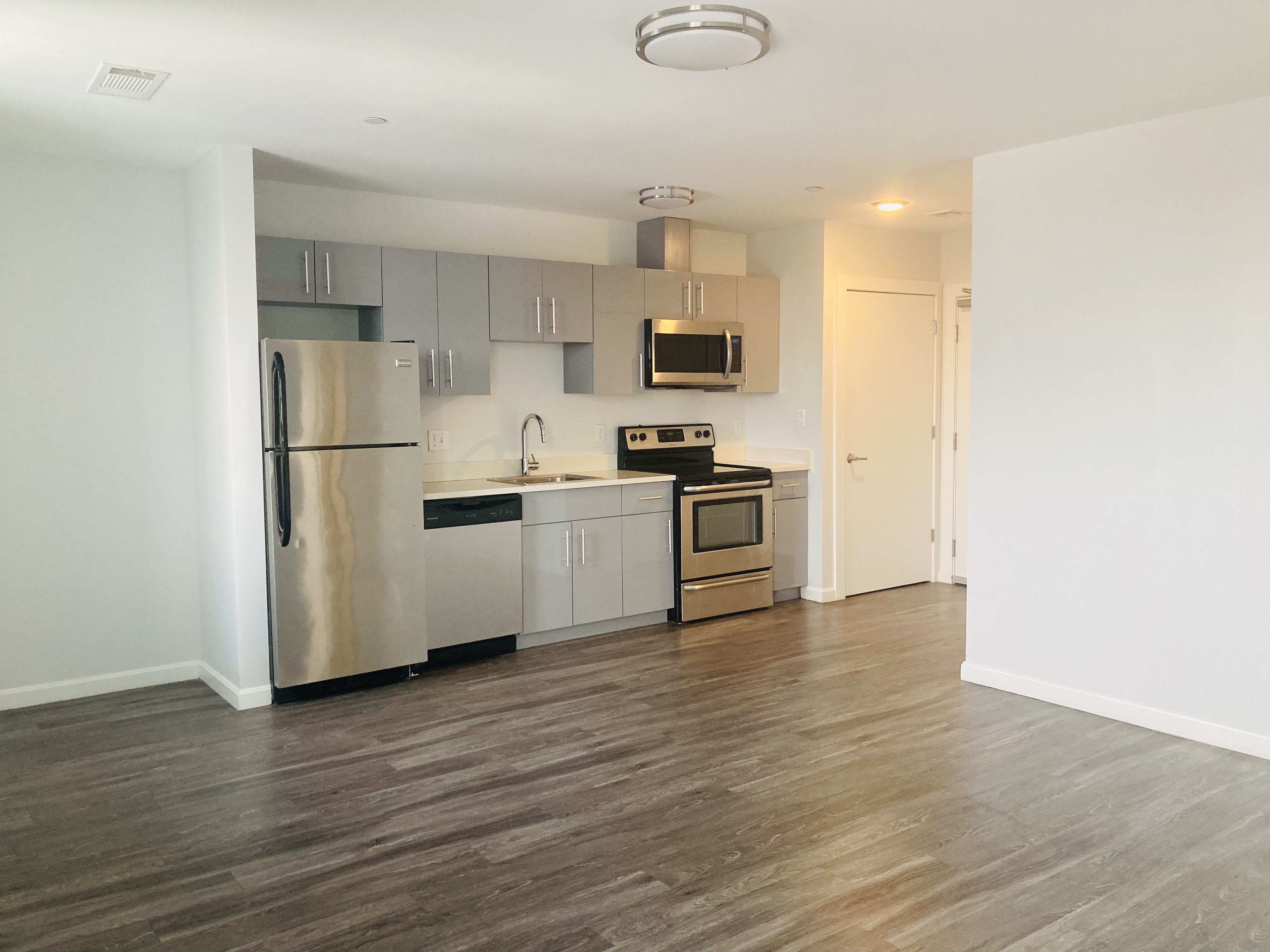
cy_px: 476
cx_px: 635
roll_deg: -0.6
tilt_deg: -3.8
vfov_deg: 49.7
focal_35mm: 28
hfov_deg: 63.4
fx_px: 1027
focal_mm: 3.99
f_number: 1.8
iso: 125
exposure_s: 1/60
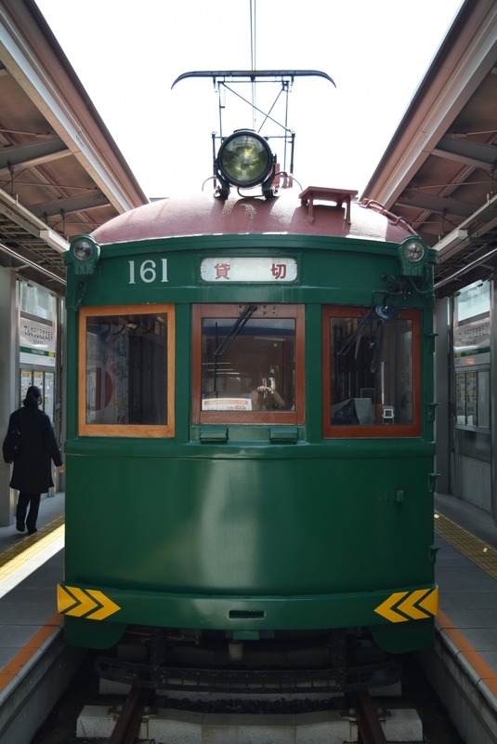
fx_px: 837
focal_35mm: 40
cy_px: 372
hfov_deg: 33.1
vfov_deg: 47.9
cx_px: 248
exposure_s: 1/250
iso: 100
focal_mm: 27
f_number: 4
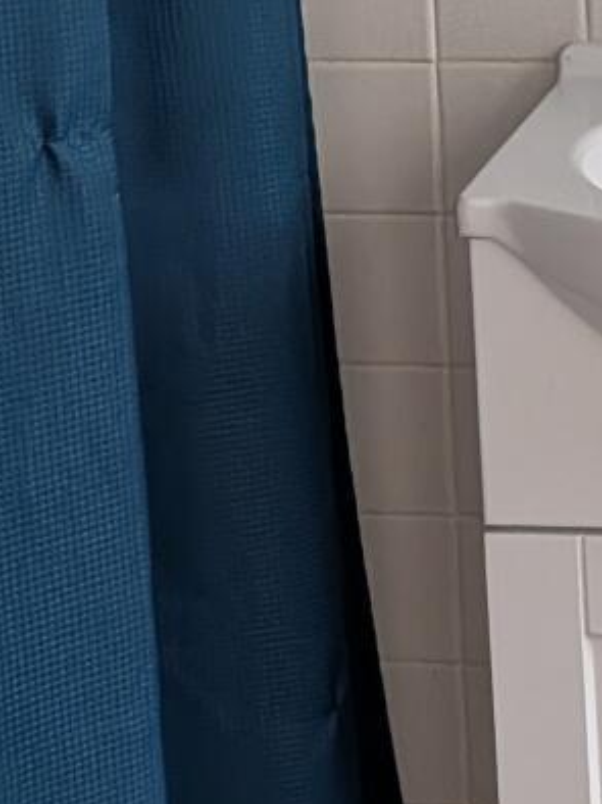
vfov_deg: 15.6
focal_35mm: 122
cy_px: -165
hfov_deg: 12.0
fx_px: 2832
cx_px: 607
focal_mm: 6.9
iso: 1471
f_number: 1.68
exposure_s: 1/370
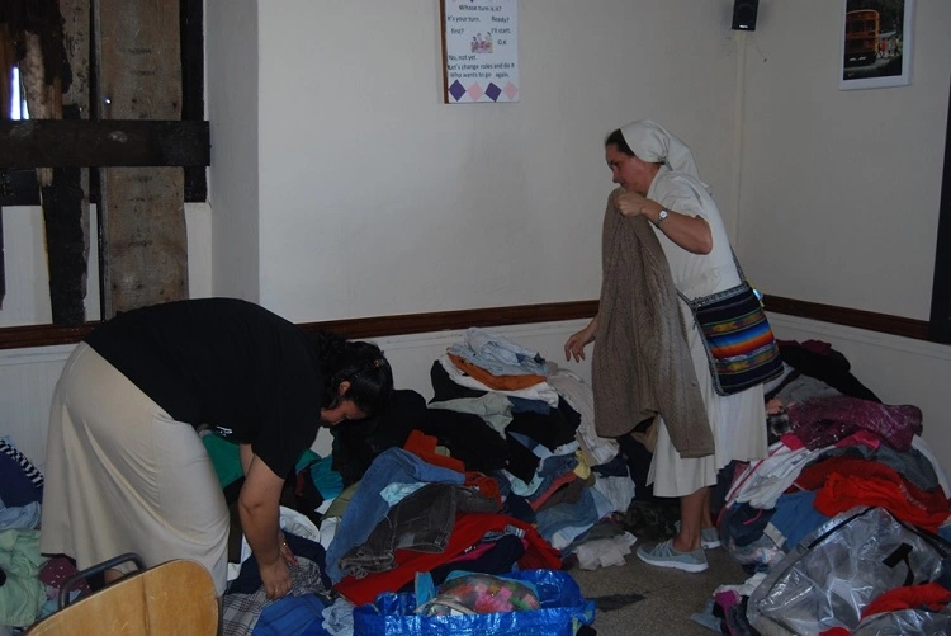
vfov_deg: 34.3
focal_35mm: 39
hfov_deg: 49.5
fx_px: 1031
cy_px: 318
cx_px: 476
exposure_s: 1/60
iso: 200
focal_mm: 26
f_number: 4.2
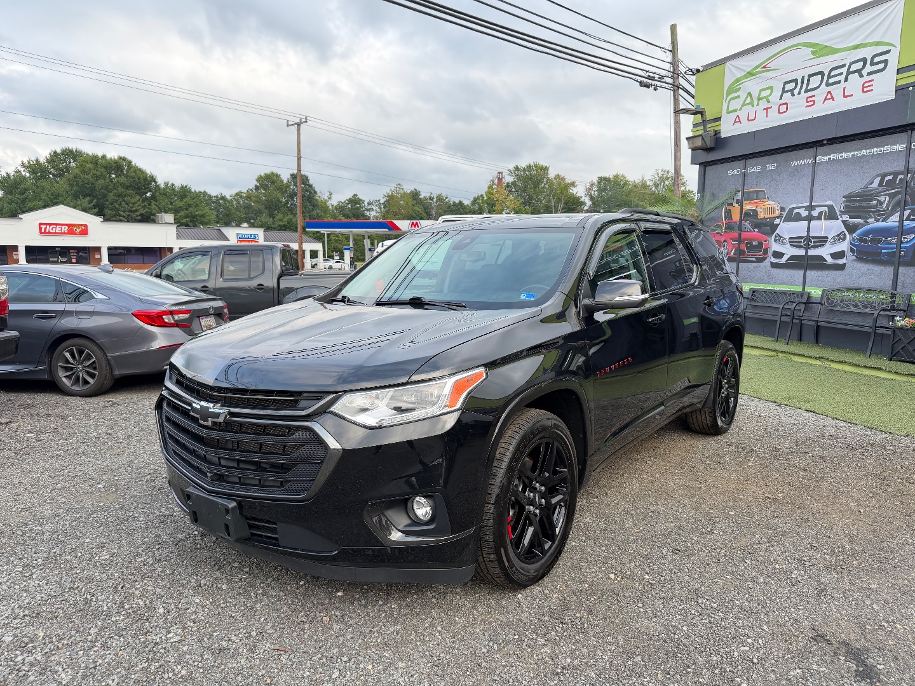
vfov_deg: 56.8
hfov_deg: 71.6
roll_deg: -0.3
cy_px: 343
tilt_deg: -8.0
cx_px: 458
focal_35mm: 24
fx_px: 634
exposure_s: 1/397
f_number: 1.78
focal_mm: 6.76
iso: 100
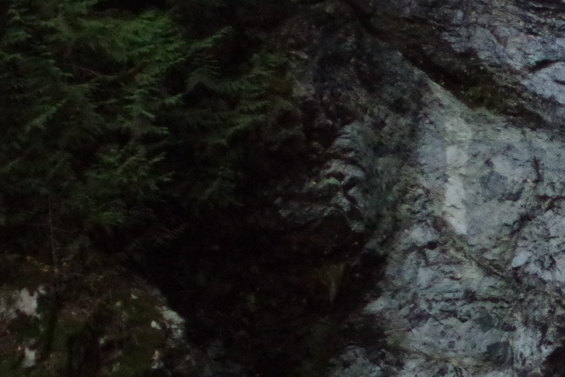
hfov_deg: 16.9
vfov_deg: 11.9
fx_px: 1789
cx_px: 742
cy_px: 364
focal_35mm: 114
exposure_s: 1/250
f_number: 4
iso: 6400
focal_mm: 28
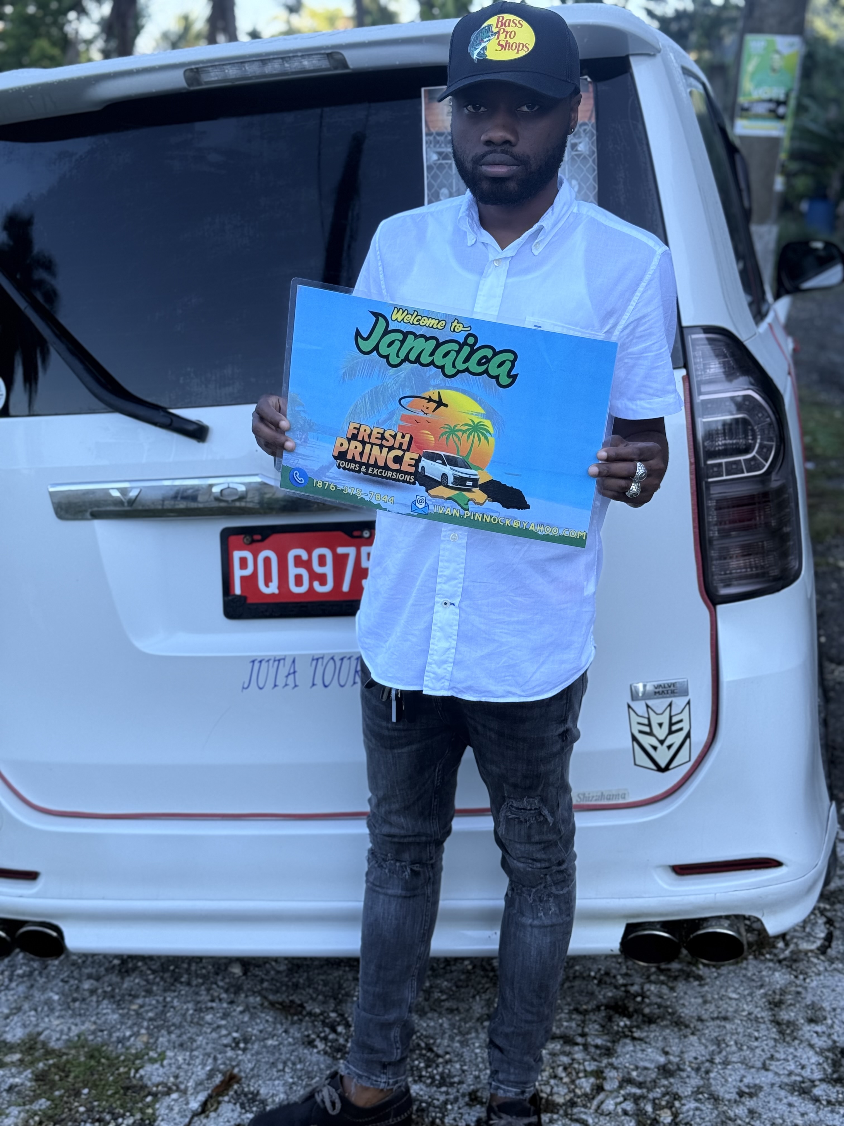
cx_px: 422
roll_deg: -4.0
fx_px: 1560
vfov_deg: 39.7
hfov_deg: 30.3
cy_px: 563
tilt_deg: -14.6
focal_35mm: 48
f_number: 1.78
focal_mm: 6.76
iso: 80
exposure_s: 1/699
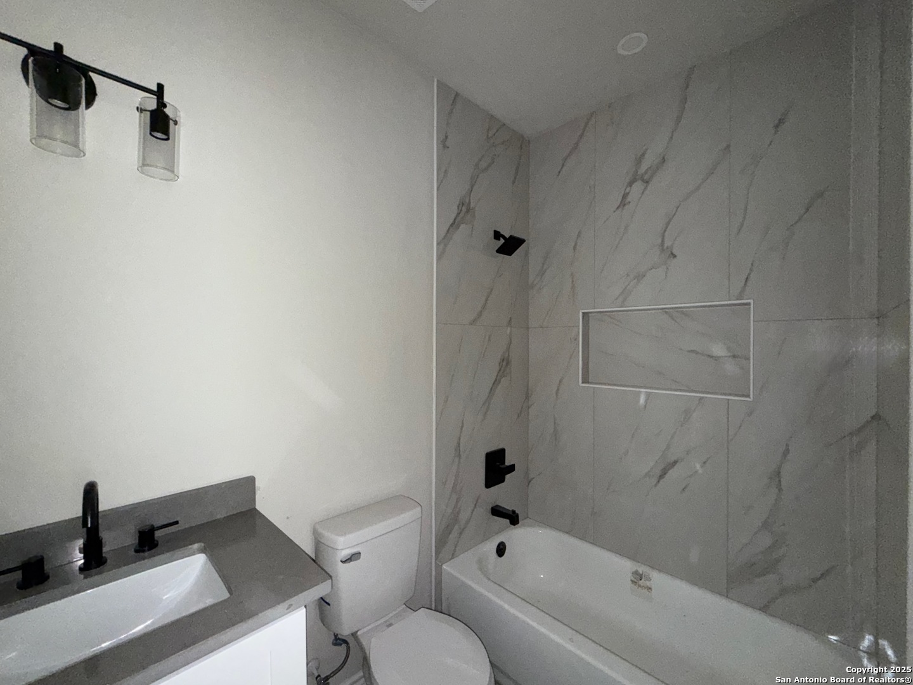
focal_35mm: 14
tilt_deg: +0.3
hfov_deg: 102.1
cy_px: 342
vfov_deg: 85.7
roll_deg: +1.3
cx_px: 456
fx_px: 369
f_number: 2.2
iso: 250
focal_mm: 2.22
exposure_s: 1/54
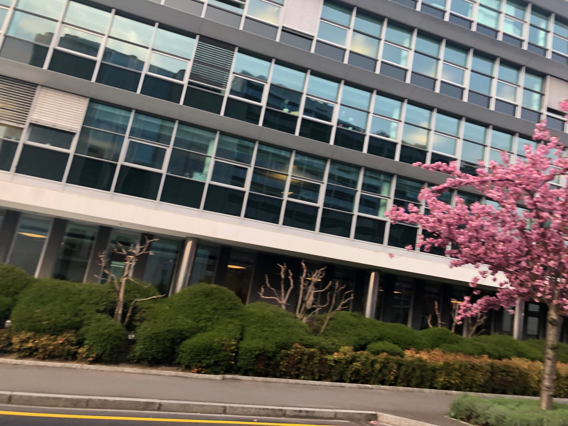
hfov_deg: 63.4
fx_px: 459
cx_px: 284
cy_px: 213
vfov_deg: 49.7
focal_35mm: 28
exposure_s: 1/125
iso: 20
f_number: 1.8
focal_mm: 4
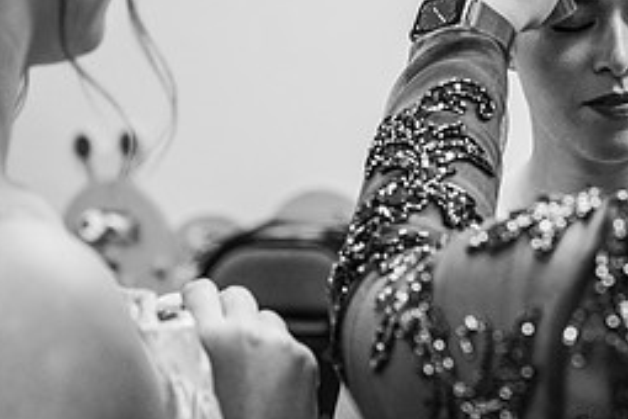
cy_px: 30
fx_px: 1744
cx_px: 618
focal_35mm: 100
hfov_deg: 19.8
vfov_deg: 13.5
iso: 2000
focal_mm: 44
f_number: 3.2
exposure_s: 1/320
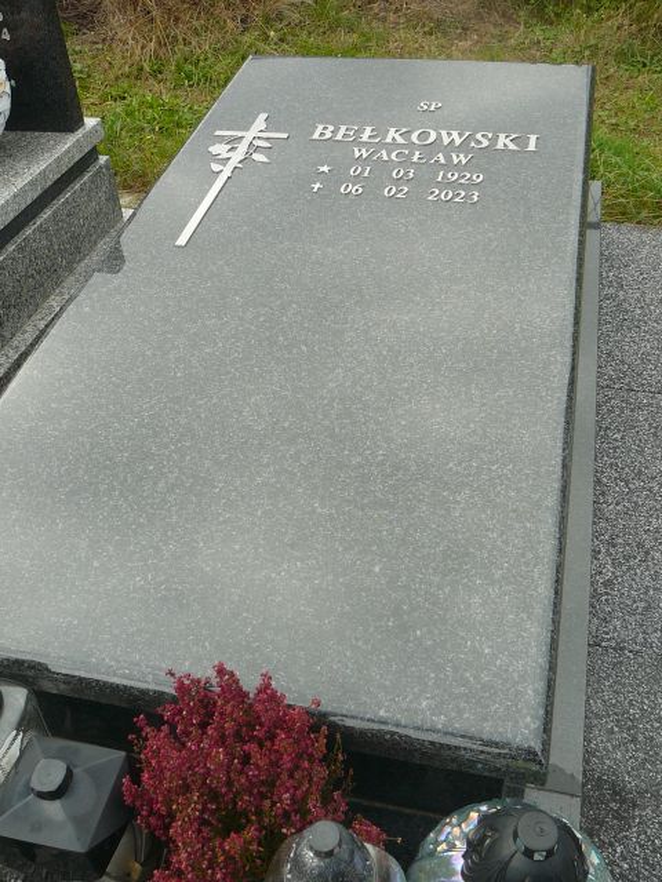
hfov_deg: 40.7
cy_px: 441
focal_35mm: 35
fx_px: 892
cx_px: 331
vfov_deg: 52.6
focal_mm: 5.2
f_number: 2.8
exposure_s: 1/320
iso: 80
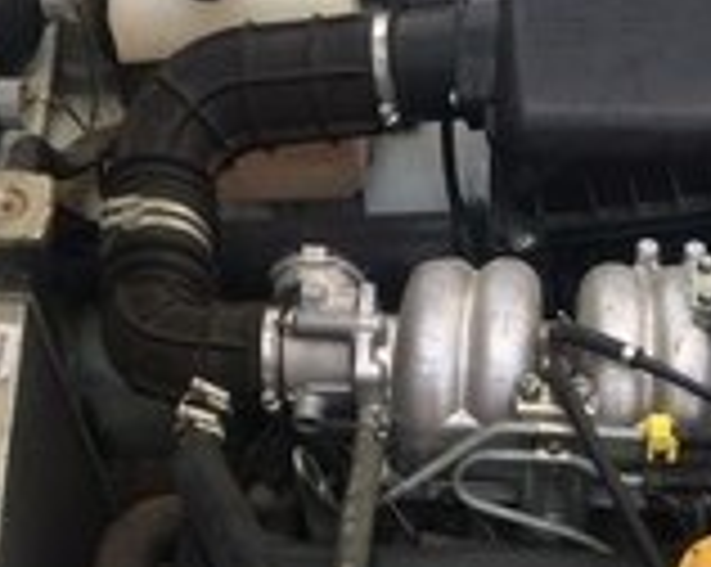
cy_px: 886
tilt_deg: -70.0
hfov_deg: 21.3
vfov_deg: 15.7
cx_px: 558
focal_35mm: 89
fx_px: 1871
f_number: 2.2
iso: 32
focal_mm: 4.15
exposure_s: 1/289
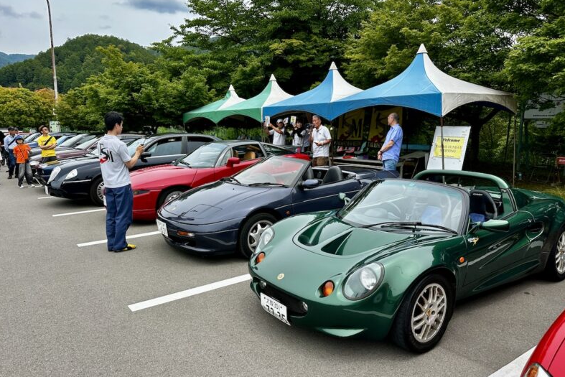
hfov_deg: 69.4
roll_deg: -0.1
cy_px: 184
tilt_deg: -8.5
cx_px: 291
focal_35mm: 26
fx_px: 408
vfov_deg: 49.6
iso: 80
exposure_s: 1/2469
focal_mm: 6.86
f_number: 1.78
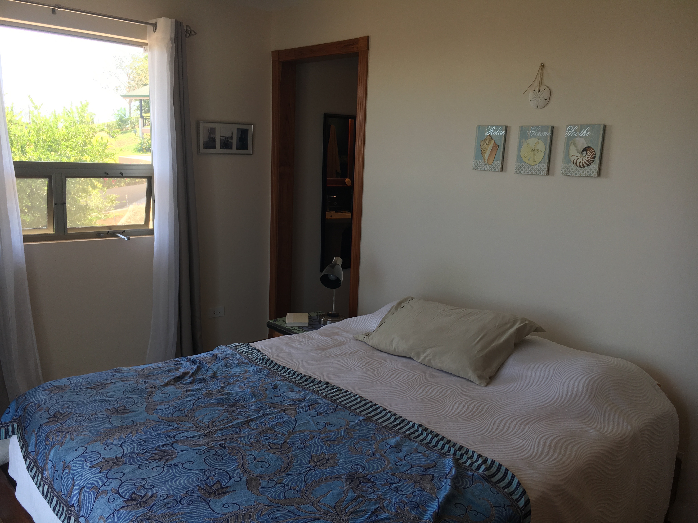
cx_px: 349
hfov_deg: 61.7
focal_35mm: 29
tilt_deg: -10.2
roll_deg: -1.7
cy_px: 262
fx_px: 585
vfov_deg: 48.2
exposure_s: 1/120
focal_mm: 4.15
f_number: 2.2
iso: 25
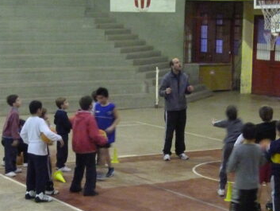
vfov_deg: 14.7
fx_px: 809
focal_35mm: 100
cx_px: 127
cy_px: 170
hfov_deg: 19.6
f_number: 3.2
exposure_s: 1/10
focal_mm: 8.3
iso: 800
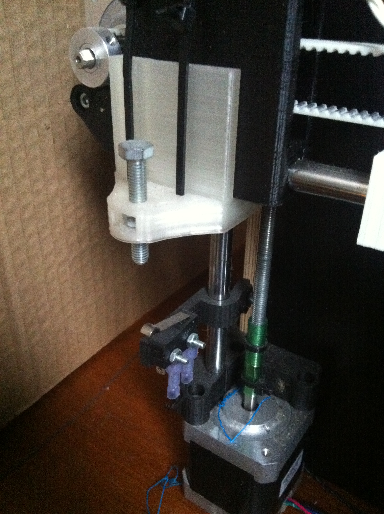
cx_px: 192
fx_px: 519
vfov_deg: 52.7
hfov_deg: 40.6
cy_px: 257
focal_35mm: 35
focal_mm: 3.85
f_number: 2.8
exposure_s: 1/15
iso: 1000
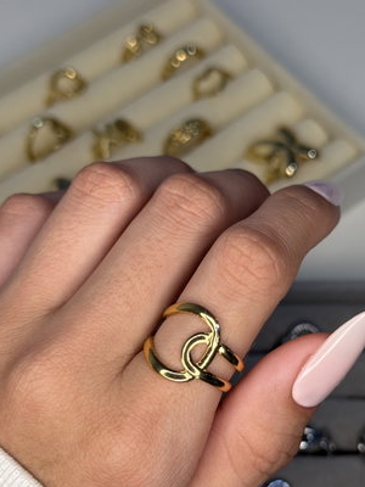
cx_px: 200
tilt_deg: -59.4
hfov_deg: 22.9
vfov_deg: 30.2
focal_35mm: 64
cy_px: 298
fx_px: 900
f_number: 1.78
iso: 80
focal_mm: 6.76
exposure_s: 1/103
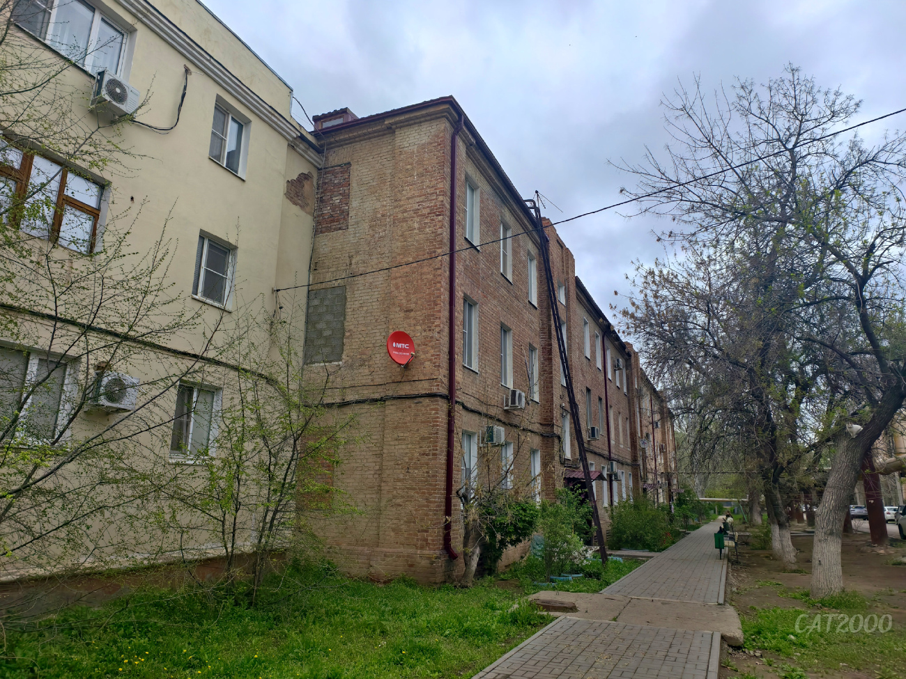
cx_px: 453
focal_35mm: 23
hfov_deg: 73.9
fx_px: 602
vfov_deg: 58.9
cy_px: 340
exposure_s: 1/421
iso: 72
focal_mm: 6.54
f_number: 1.57
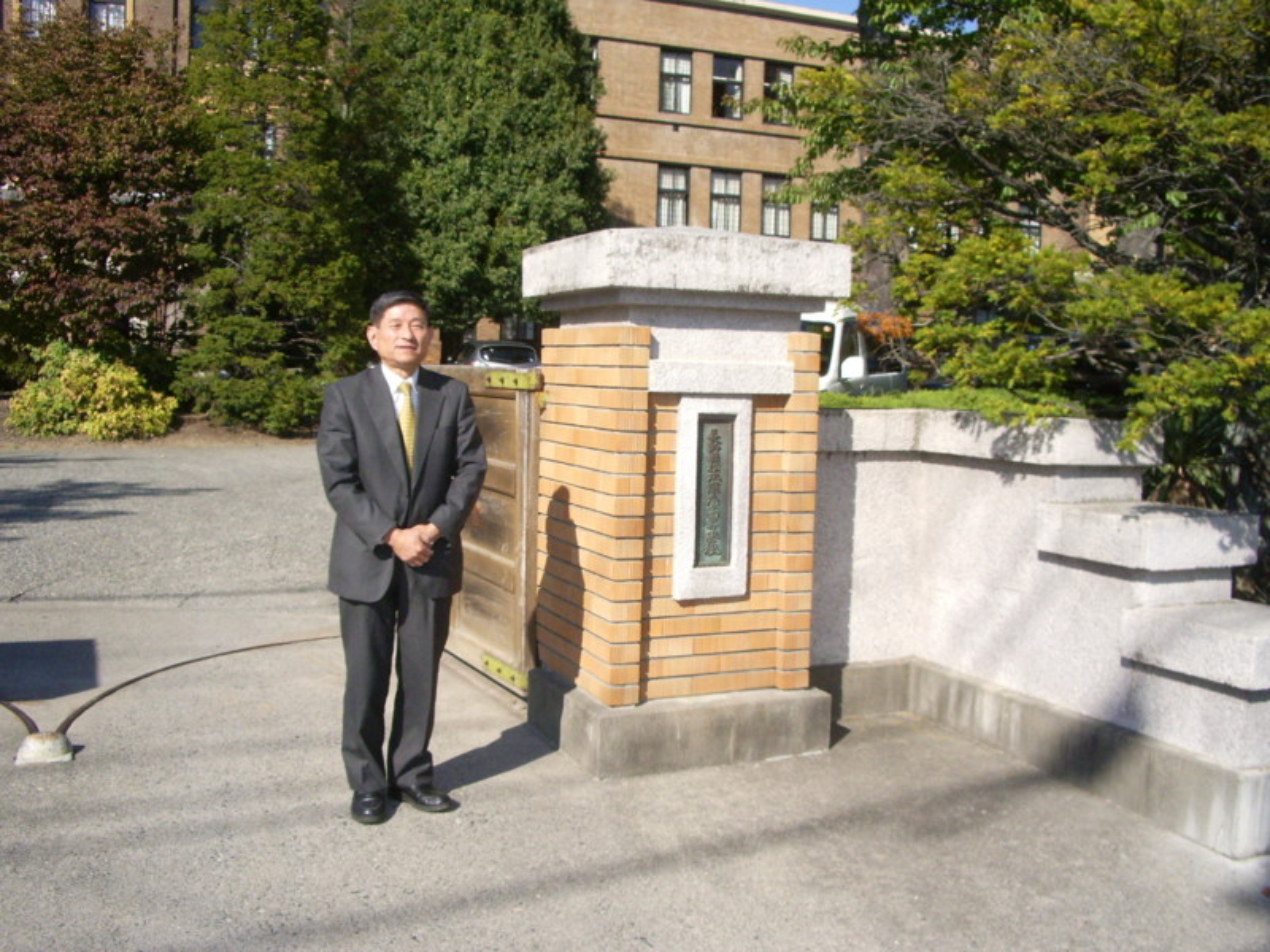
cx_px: 635
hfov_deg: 52.6
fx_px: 1284
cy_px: 476
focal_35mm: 35
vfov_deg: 40.7
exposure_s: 1/1000
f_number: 4.3
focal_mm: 5.8
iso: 160
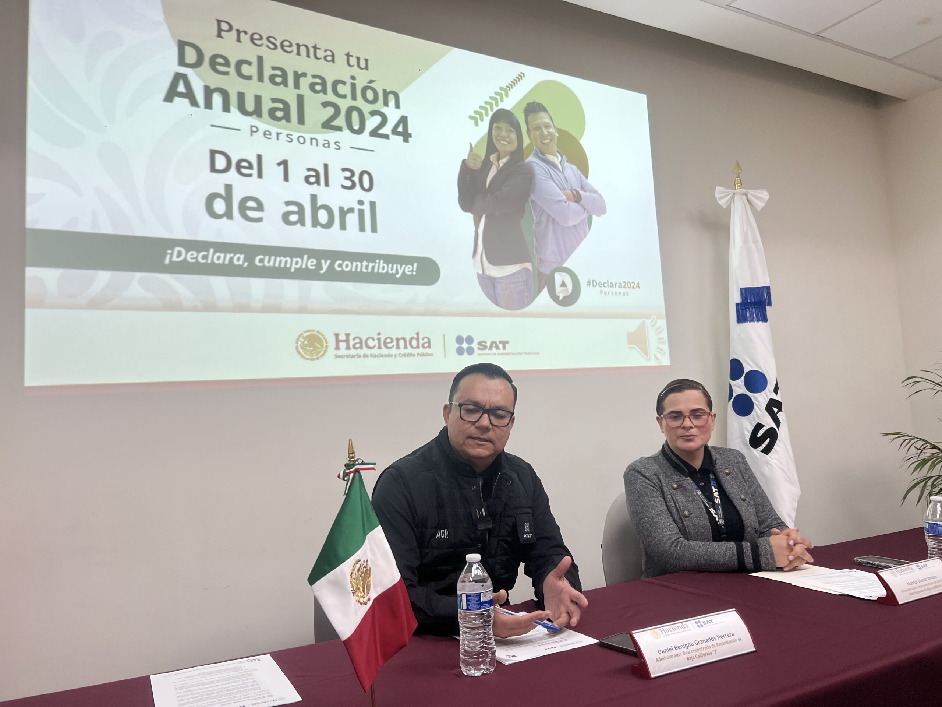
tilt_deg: +5.9
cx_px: 471
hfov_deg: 67.3
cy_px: 354
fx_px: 708
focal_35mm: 26
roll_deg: +2.9
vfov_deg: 53.1
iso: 125
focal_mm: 5.7
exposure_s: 1/120
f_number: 1.5
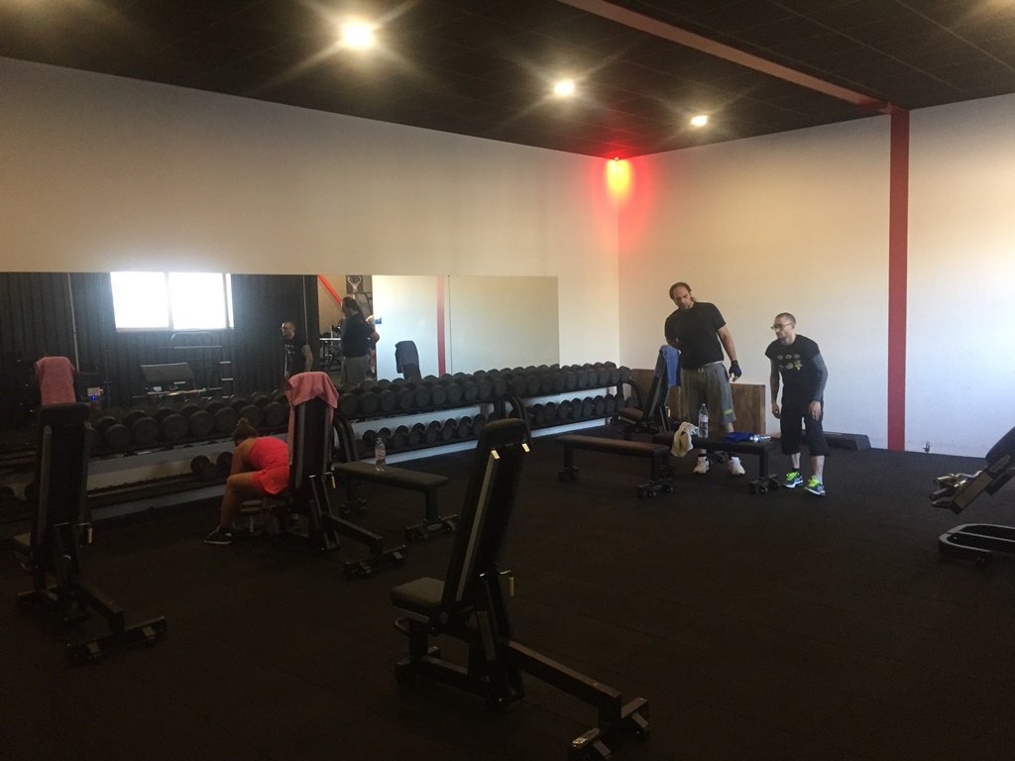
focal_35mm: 29
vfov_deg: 48.2
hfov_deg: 61.7
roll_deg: +1.0
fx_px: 850
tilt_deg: -5.0
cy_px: 380
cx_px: 508
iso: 200
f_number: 2.2
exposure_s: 1/33
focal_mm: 4.15
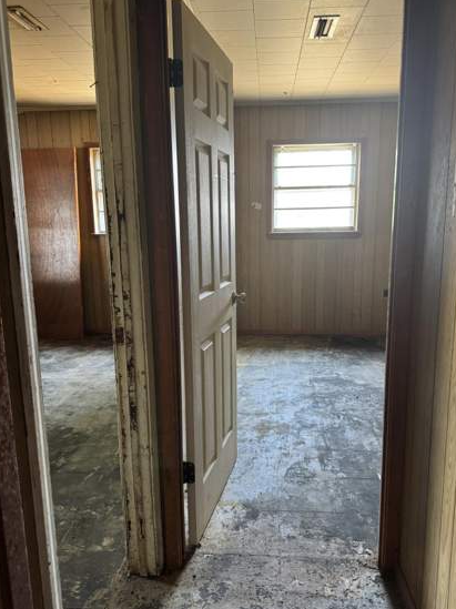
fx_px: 492
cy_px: 315
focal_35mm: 28
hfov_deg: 49.7
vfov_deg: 63.5
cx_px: 237
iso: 320
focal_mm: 6.76
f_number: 1.78
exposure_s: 1/60
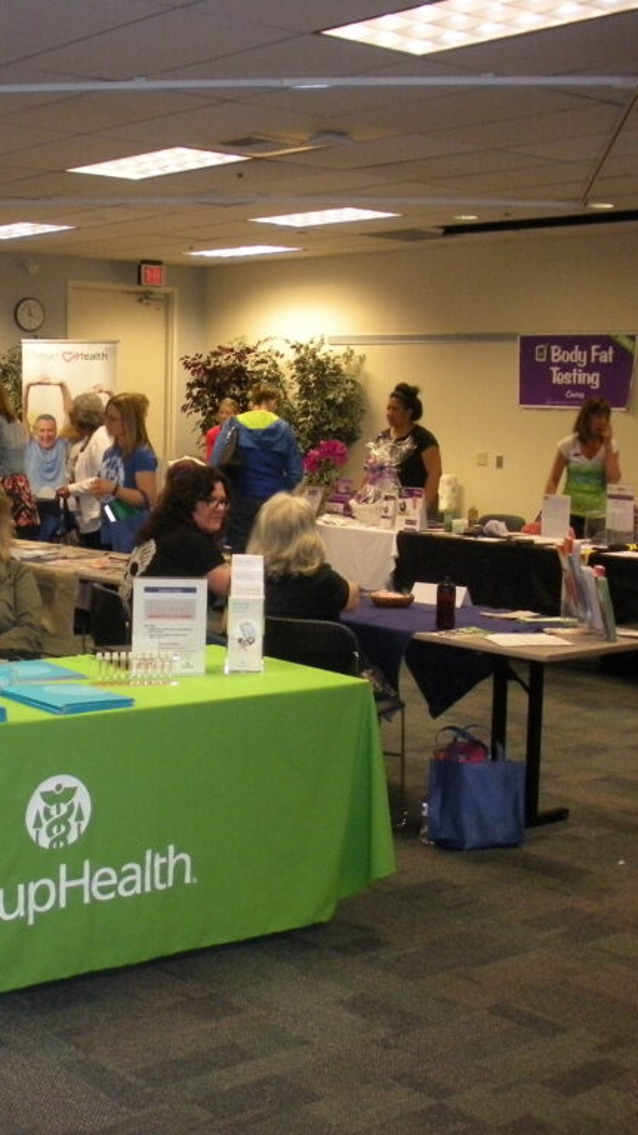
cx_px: 113
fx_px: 1533
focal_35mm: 51
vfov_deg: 40.6
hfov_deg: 23.1
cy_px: 568
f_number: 3.5
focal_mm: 6.3
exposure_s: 1/30
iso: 400
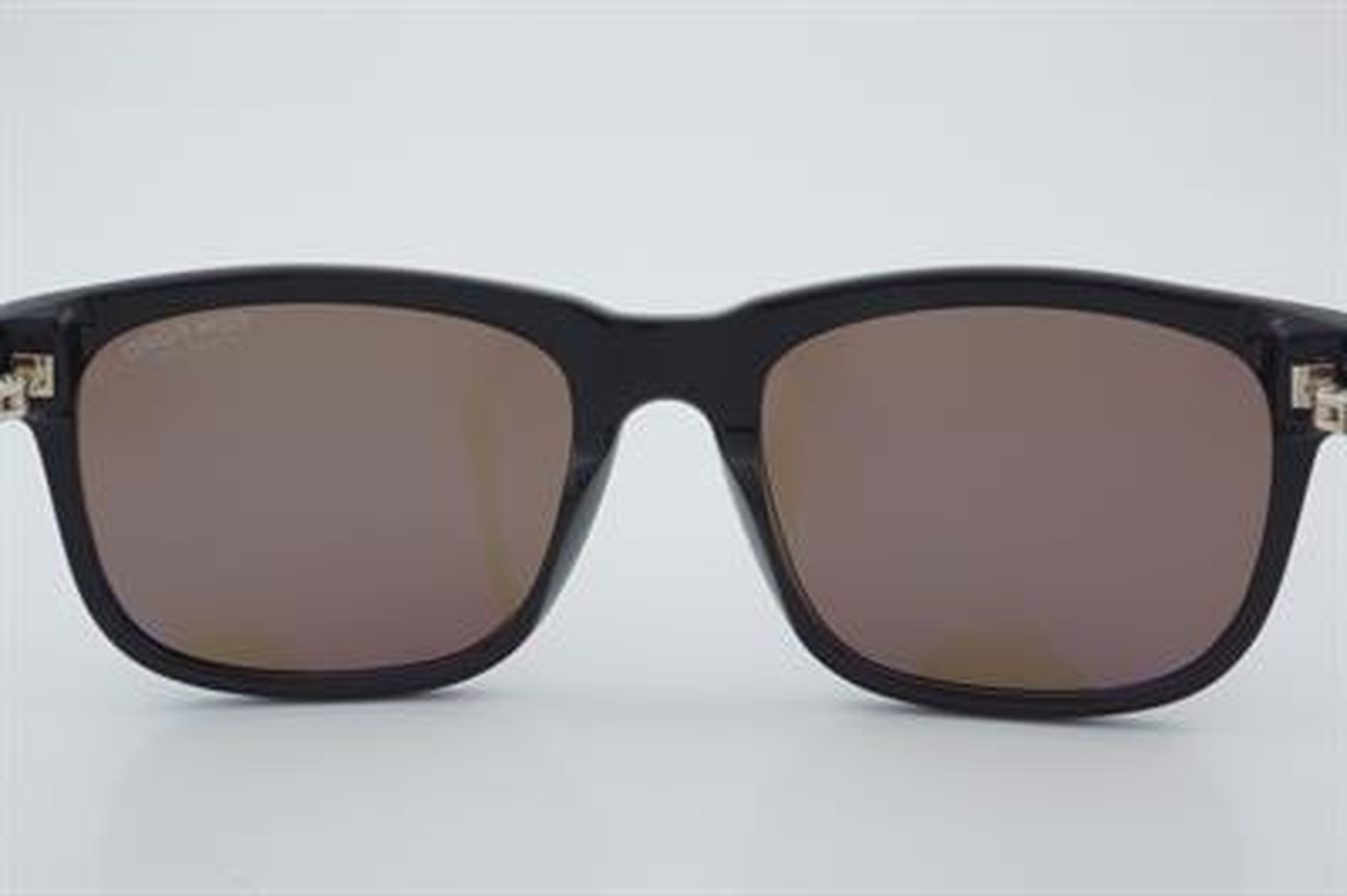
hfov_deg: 37.9
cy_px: 448
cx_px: 674
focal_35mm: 52
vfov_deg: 25.7
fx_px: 1963
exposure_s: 1/4
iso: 100
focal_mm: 35
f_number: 32
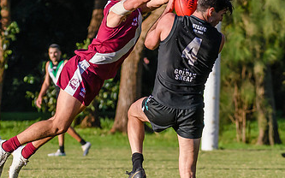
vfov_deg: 2.2
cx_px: 91
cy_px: 159
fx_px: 4698
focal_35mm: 605
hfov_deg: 3.5
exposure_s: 1/2500
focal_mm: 145
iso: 800
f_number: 4.5
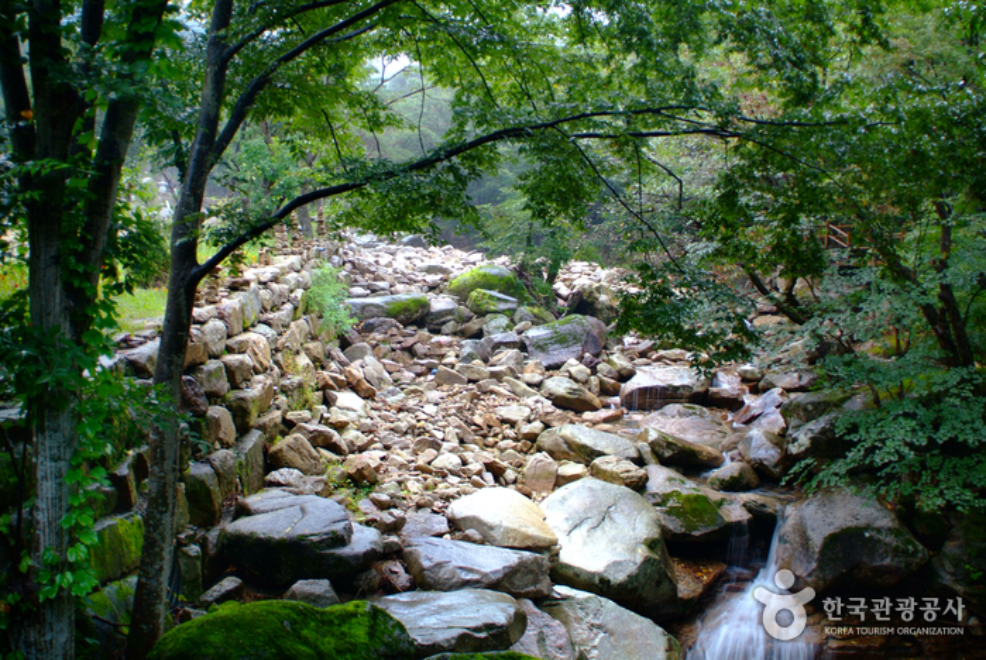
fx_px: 823
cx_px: 493
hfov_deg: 61.9
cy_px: 330
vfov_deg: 43.7
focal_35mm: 30
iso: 200
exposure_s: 1/6
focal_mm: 20
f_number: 2.8
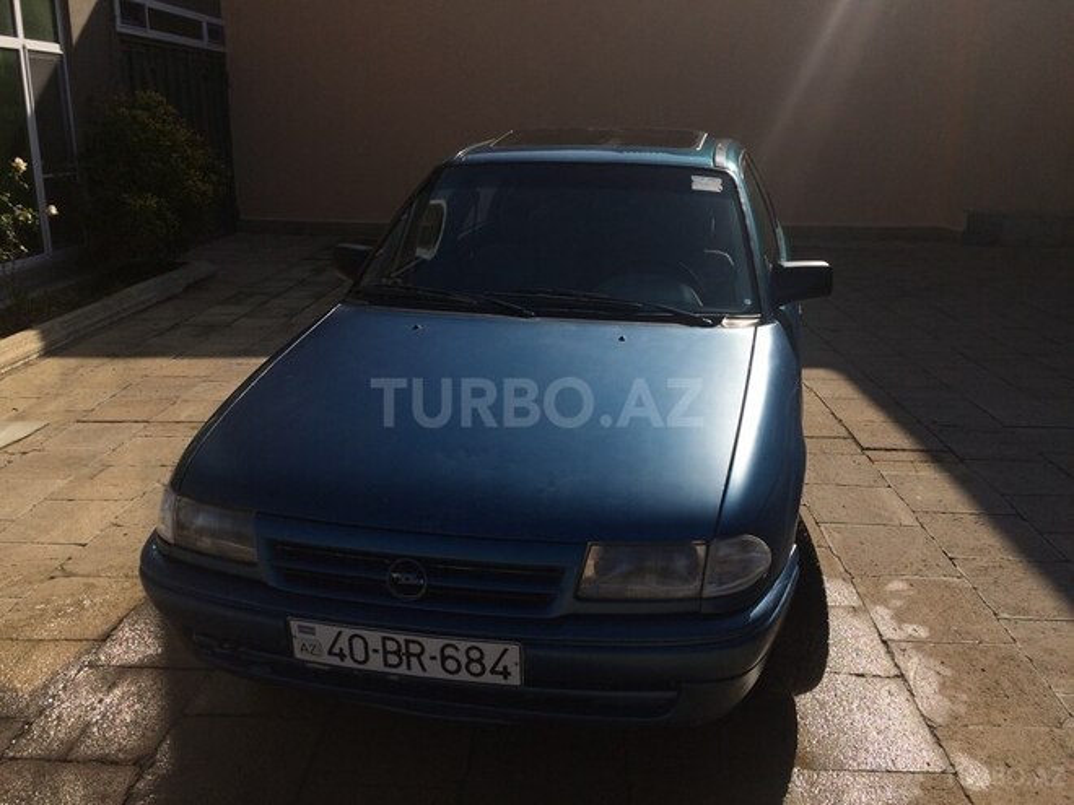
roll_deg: -1.4
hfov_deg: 61.7
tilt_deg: -16.5
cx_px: 537
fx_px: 900
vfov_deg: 48.2
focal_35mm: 29
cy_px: 402
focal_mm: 4.15
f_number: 2.2
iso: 32
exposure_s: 1/3731
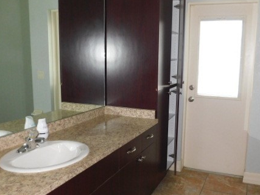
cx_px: 154
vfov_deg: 39.6
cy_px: 102
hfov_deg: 51.1
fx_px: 270
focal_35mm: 36
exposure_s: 1/30
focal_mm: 4.1
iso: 200
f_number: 3
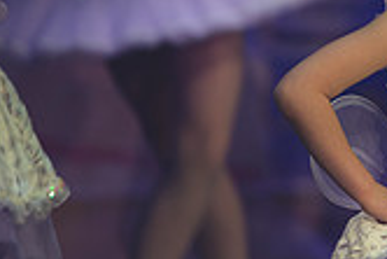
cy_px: 116
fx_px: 7499
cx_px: 611
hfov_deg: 2.9
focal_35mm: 697
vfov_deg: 2.0
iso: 640
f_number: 2.8
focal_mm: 200
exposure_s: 1/320
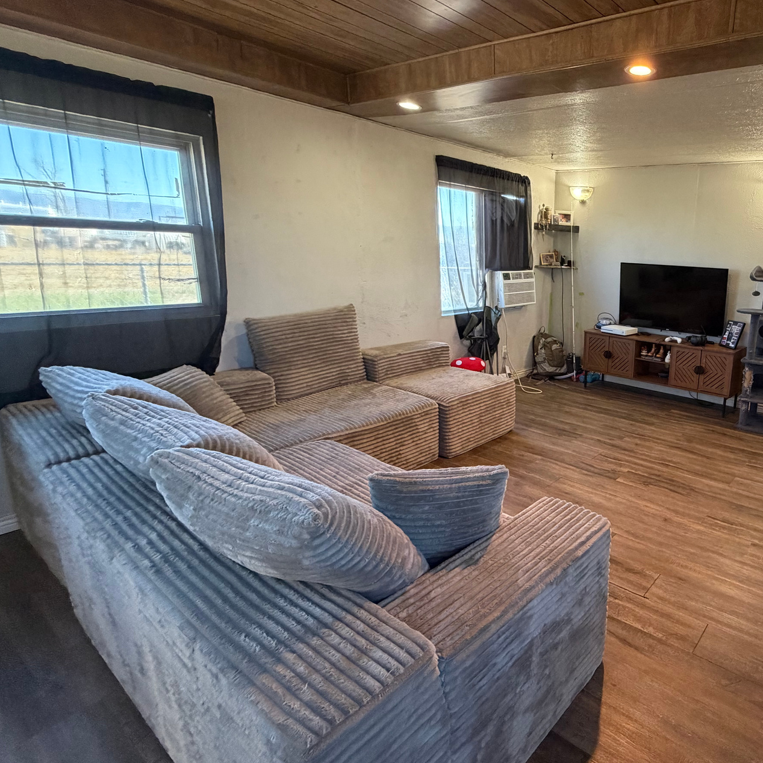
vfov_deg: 74.8
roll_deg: -3.1
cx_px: 599
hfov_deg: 68.4
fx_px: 499
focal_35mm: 20
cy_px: 364
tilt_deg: -13.4
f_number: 2.2
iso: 400
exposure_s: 1/60
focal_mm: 2.22
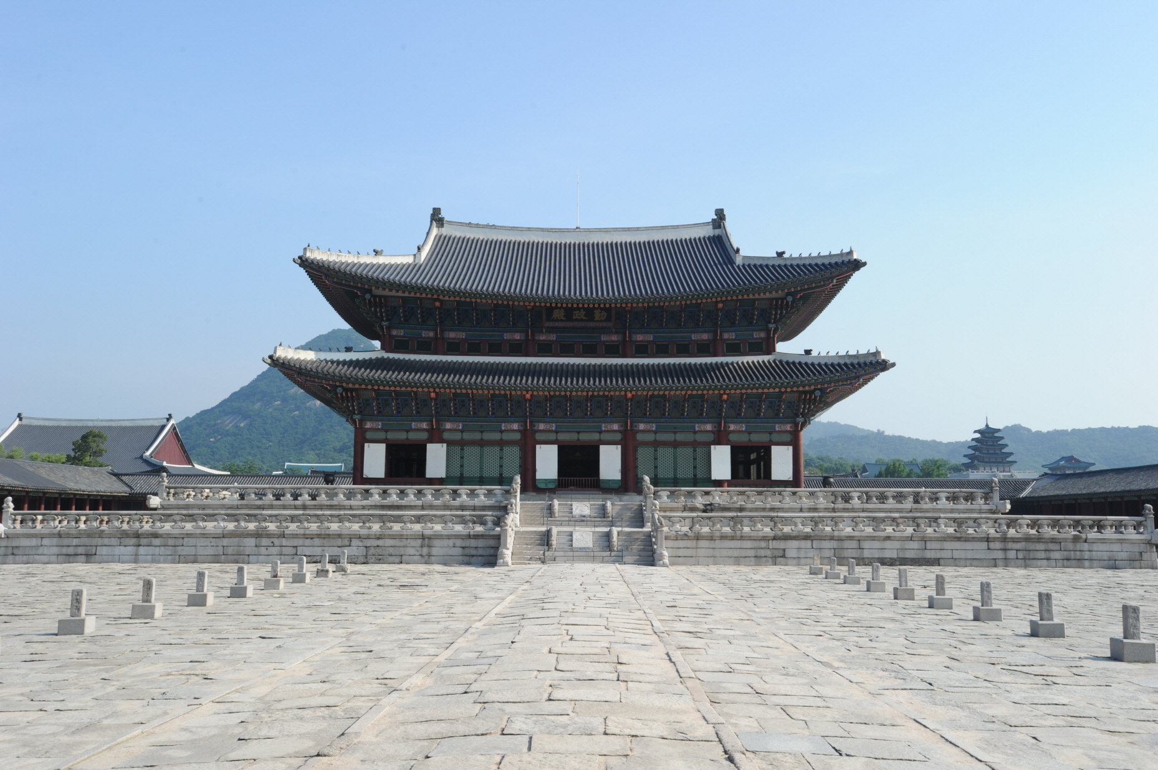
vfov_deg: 37.8
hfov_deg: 54.5
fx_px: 1125
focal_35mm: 35
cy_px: 385
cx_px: 579
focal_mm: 35
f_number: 13
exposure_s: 1/60
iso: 250
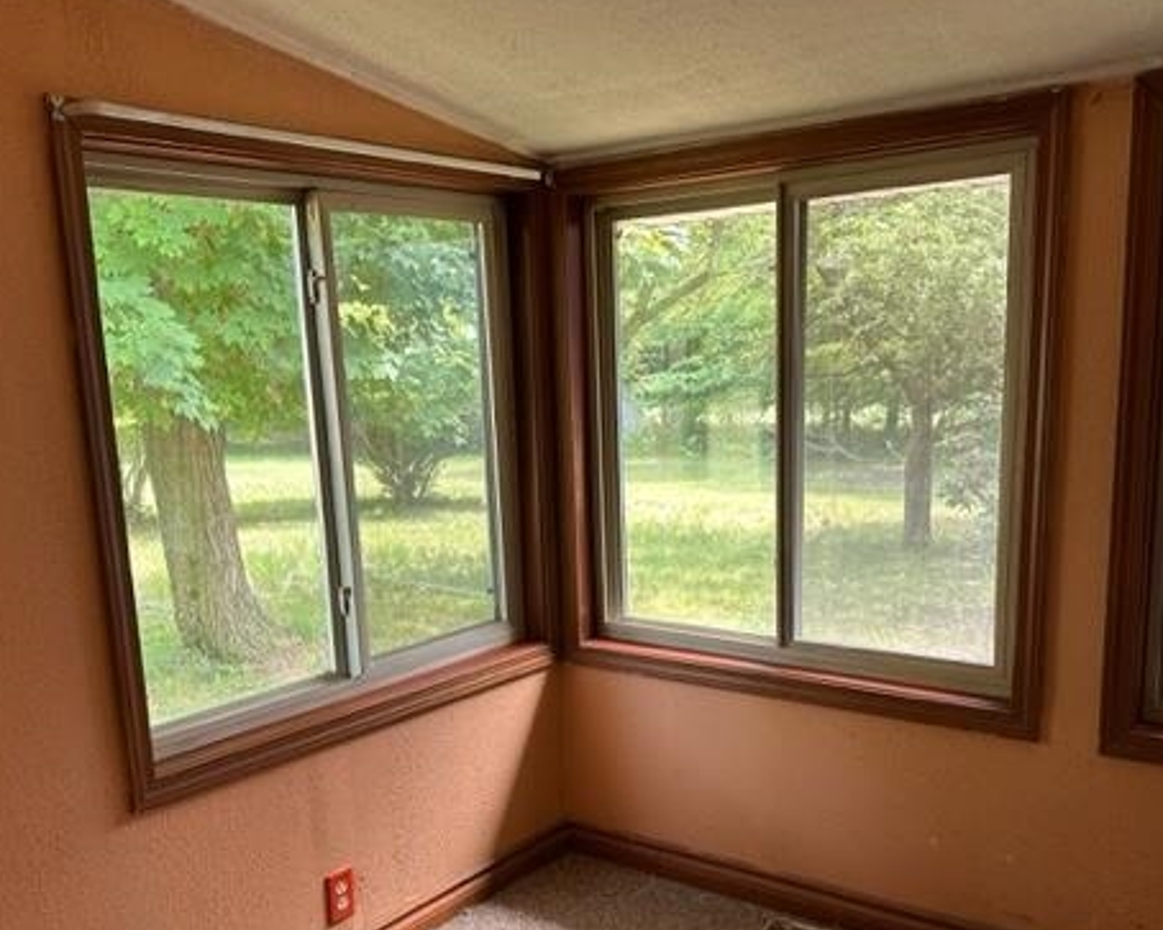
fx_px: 1136
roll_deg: +1.9
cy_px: 584
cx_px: 597
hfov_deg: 54.2
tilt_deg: -12.5
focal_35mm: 33
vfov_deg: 44.2
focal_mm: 6.86
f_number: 1.78
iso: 125
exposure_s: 1/121
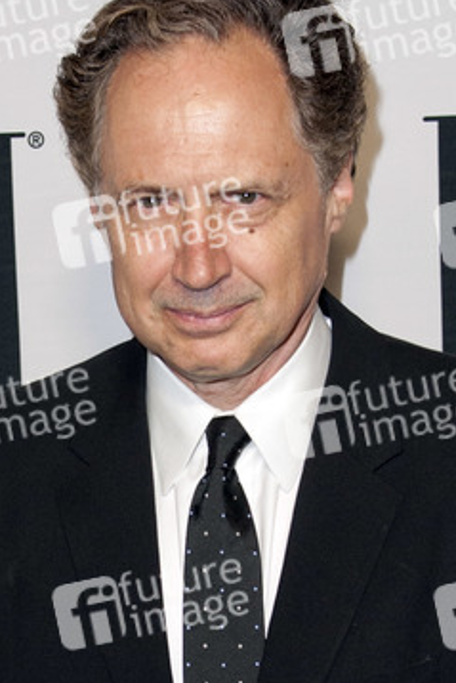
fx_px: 721
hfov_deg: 35.1
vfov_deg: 50.6
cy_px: 319
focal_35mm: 38
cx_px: 207
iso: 500
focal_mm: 34
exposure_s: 1/400
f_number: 4
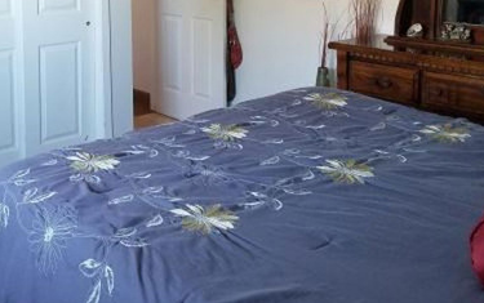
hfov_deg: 40.9
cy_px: 31
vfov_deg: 26.6
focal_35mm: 47
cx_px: 99
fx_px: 620
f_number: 1.7
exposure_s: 1/60
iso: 200
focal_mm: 4.2
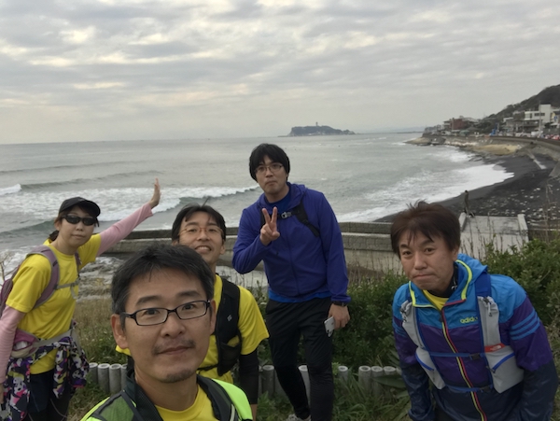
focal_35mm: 32
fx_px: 518
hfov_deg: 56.8
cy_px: 210
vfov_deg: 44.2
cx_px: 280
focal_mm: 2.87
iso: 25
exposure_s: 1/545
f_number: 2.2
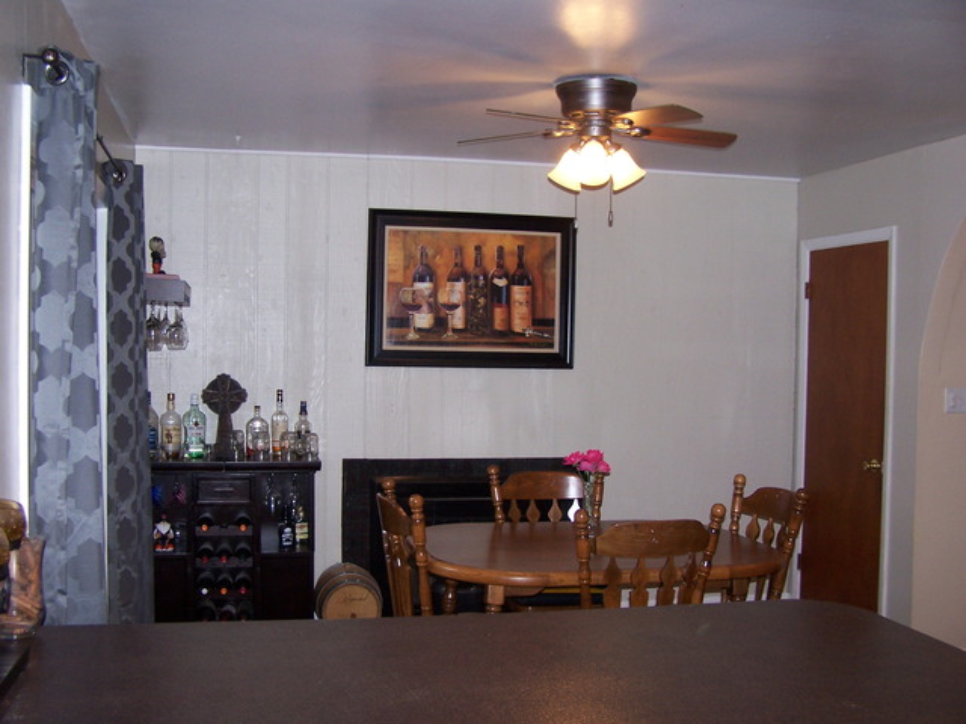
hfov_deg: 49.0
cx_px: 483
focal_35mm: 38
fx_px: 1060
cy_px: 362
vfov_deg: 37.7
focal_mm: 6.3
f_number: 2.8
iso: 140
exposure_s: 1/60
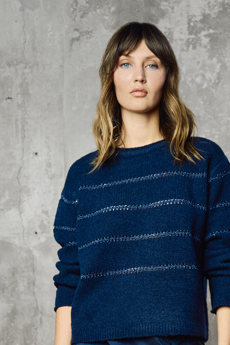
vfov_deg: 20.4
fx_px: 910
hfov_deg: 14.4
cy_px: 384
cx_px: 146
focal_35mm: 95
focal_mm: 40
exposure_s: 1/200
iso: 1600
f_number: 4.5
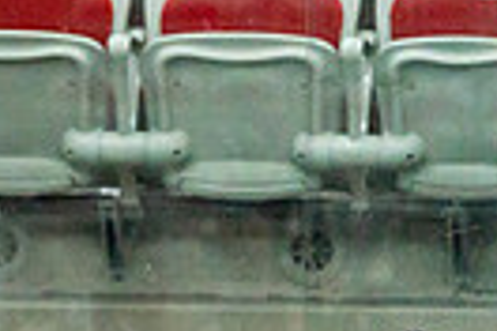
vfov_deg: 1.3
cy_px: 709
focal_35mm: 1028
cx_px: -568
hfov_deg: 2.0
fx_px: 14191
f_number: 2.8
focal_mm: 200
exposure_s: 1/1250
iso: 3200
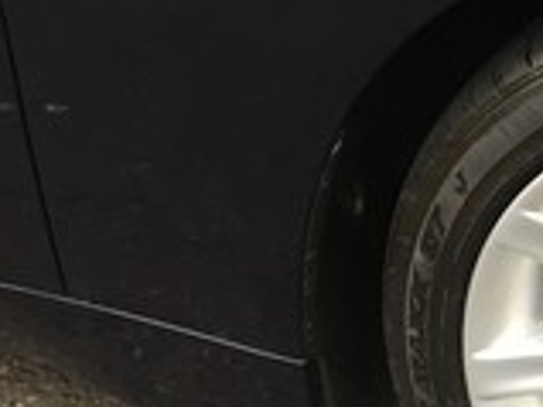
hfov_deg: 15.7
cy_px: 263
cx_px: 782
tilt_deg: -33.3
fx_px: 1834
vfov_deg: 12.6
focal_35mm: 117
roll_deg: -0.9
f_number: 2.2
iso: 32
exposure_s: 1/33
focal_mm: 4.15
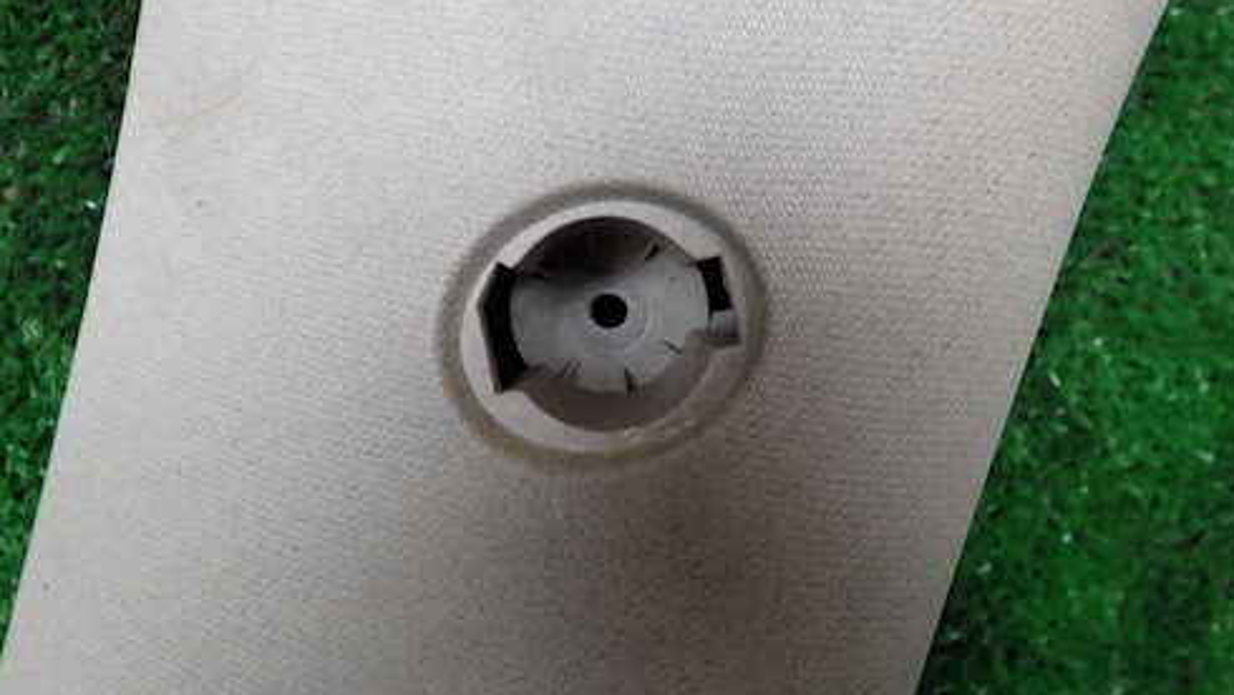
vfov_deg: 29.7
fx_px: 1309
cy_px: 320
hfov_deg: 50.5
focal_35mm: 40
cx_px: 594
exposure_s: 1/60
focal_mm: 5.4
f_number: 2.3
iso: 160
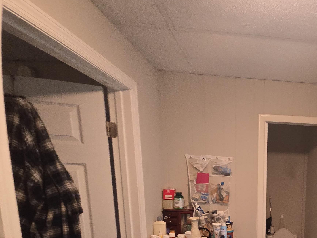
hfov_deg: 63.9
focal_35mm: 23
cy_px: 206
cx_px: 275
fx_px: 211
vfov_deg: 53.0
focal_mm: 2.2
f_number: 2.2
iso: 320
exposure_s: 1/60
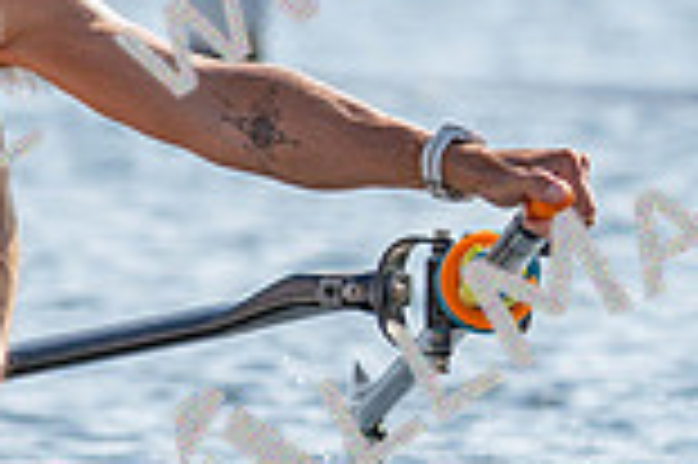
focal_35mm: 1051
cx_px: -212
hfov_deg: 2.0
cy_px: 173
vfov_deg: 1.3
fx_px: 20356
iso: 250
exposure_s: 1/1600
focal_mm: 280
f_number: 5.6
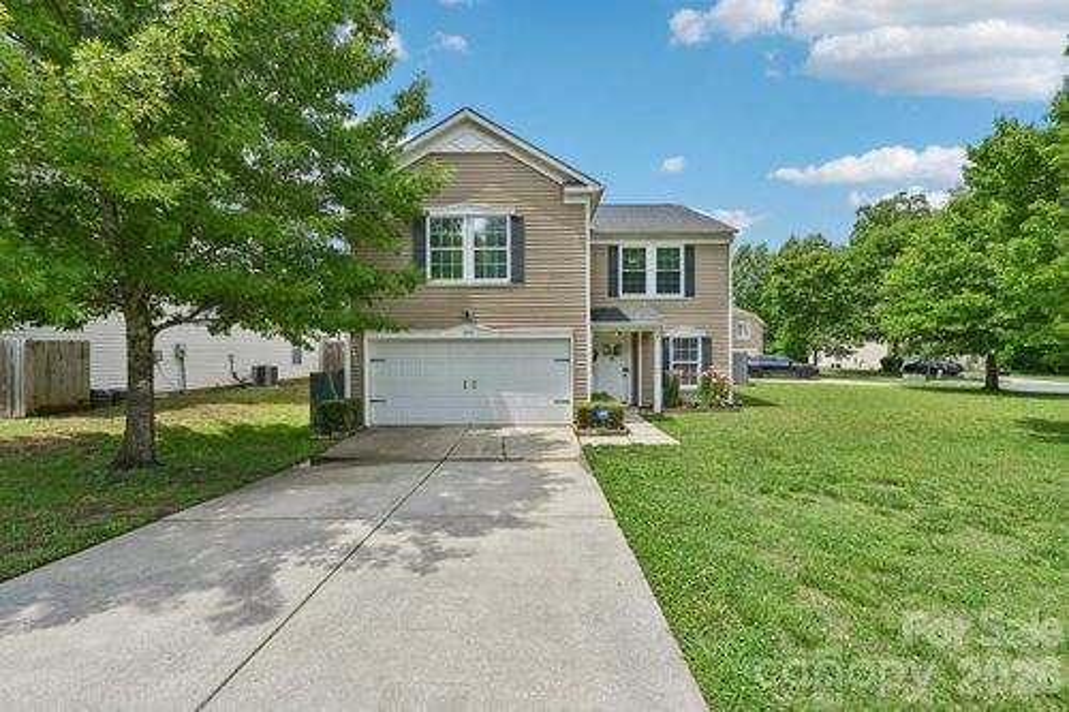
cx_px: 534
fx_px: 416
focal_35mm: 14
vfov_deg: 81.2
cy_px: 356
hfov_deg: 104.3
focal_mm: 14
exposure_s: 1/400
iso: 100
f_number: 8
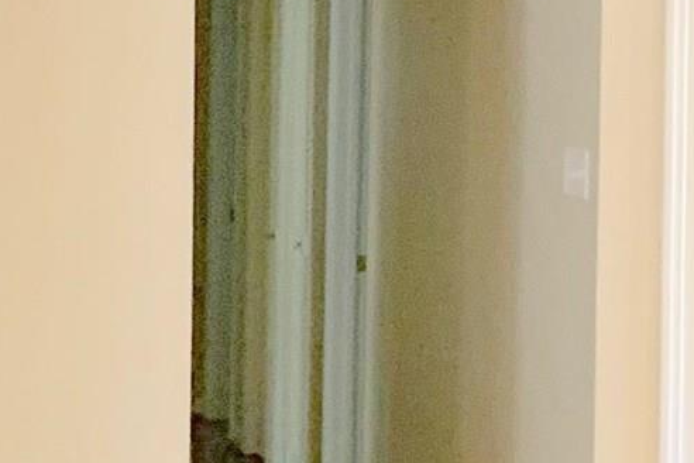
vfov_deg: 8.1
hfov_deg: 12.1
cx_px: 245
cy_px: 45
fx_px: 3258
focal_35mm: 169
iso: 250
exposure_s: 1/40
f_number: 1.8
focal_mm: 4.25
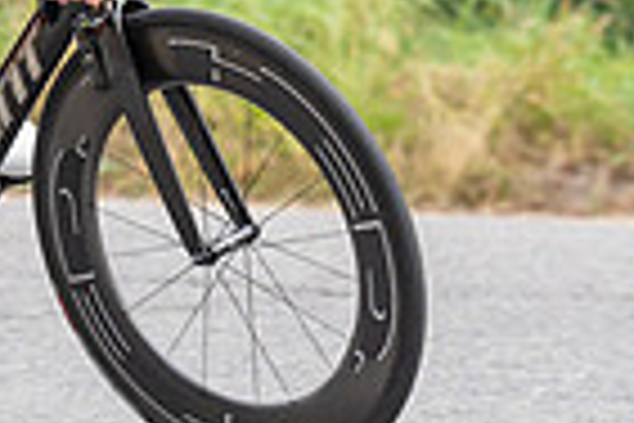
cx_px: -4
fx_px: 9949
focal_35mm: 565
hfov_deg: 3.6
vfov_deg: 2.4
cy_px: -290
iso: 640
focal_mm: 137
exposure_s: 1/1000
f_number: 4
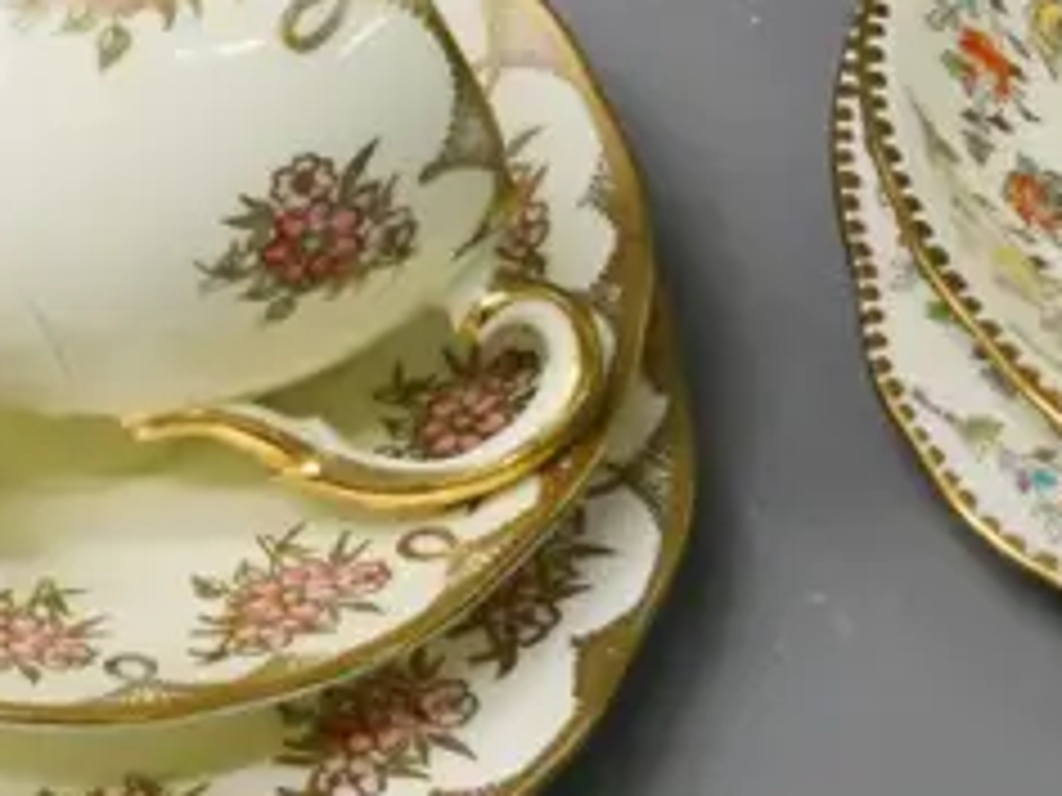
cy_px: -220
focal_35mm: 156
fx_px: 4786
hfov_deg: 12.5
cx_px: -22
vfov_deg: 9.4
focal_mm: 18
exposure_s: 1/250
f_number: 5
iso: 3200
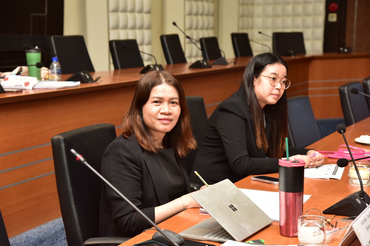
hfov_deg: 25.7
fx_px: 812
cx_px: 185
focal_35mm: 79
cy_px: 123
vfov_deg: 17.3
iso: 2000
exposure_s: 1/125
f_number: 5.6
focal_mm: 78
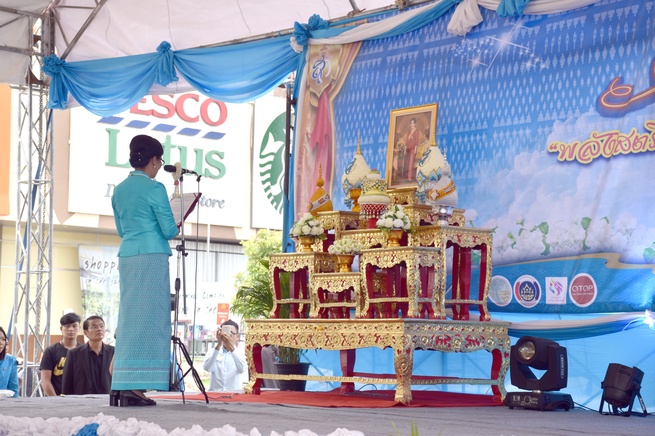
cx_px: 328
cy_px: 218
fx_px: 1528
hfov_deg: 24.2
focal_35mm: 84
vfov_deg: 16.3
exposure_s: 1/200
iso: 100
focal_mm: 56
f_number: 7.1
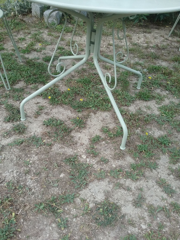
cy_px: 120
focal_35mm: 31
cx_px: 90
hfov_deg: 45.4
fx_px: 215
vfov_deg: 58.4
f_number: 2.2
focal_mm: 3.3
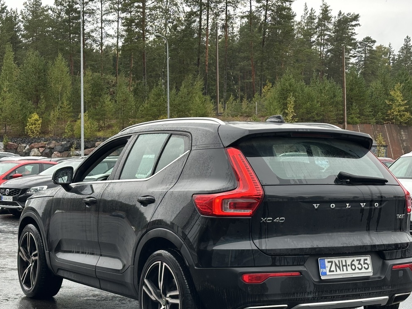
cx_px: 214
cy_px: 190
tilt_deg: -2.5
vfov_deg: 21.3
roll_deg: -0.6
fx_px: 821
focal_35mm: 69
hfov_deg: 28.2
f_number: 1.78
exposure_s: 1/224
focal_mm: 6.86
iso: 64
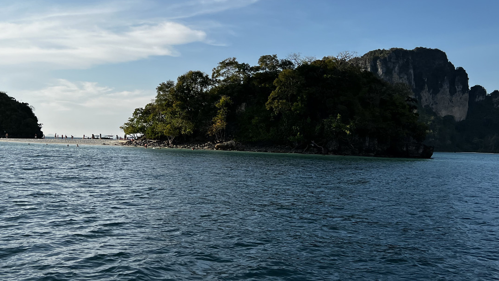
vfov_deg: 28.3
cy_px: 109
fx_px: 556
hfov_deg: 48.1
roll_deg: -4.2
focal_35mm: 42
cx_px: 204
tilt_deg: +2.6
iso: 50
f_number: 1.5
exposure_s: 1/4274
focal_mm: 5.7
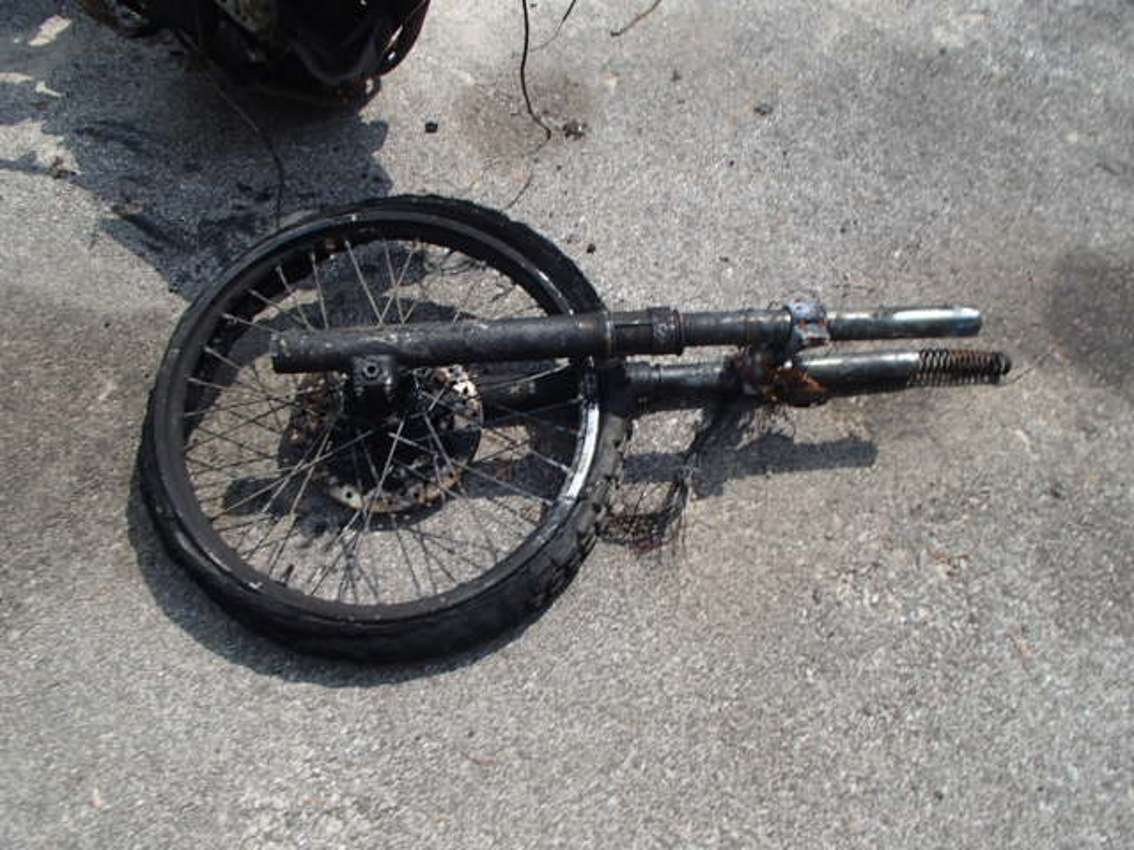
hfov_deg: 63.4
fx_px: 917
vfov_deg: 49.7
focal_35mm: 28
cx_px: 567
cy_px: 425
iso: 100
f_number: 11
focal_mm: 5
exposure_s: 1/100
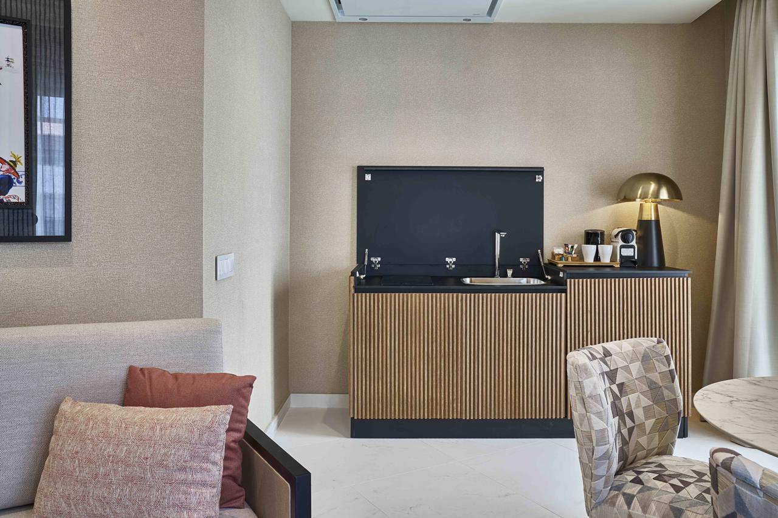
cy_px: 259
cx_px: 389
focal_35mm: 29
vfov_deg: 45.0
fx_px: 627
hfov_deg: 63.7
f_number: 14
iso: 100
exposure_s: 6
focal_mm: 29
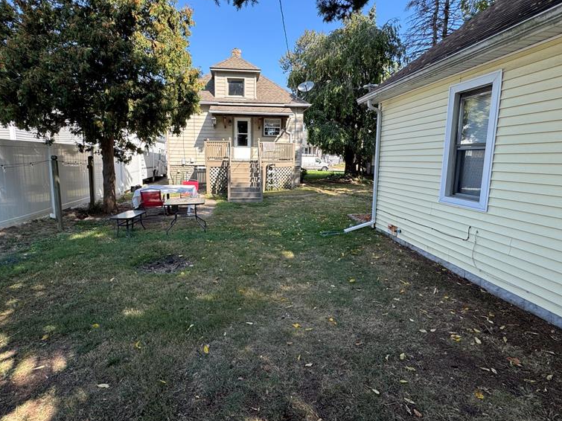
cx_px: 269
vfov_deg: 68.6
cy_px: 202
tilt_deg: -8.4
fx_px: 308
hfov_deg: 84.6
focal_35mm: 19
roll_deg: -1.0
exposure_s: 1/359
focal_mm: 2.22
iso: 40
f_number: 2.2
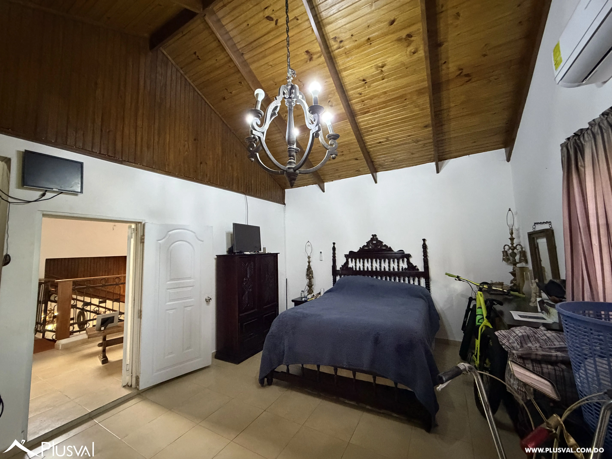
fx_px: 248
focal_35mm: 14
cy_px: 230
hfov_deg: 102.1
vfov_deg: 85.7
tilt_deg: +4.4
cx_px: 306
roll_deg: +1.9
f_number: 2.2
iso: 1000
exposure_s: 1/40
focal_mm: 2.22
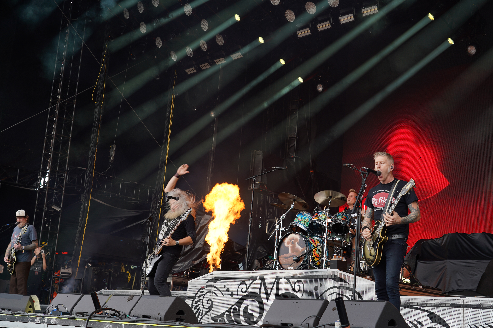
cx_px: 246
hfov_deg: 38.2
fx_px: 712
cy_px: 164
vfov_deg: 26.0
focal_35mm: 52
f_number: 6.3
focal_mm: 52
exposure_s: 1/80
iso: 100
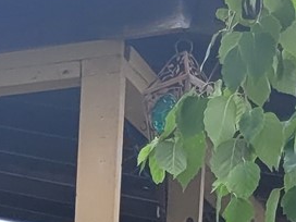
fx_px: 1676
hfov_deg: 8.6
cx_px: -547
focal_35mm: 196
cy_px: 678
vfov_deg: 6.8
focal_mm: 5.4
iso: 40
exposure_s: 1/758
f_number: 1.8
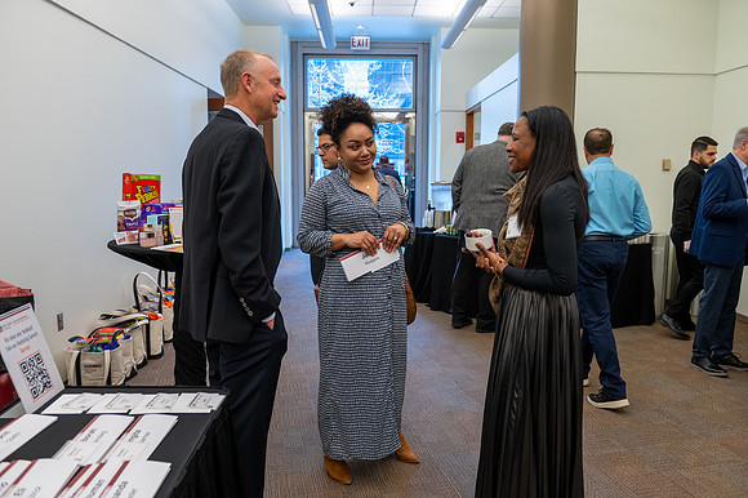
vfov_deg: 44.9
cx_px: 374
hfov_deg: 63.7
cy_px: 249
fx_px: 602
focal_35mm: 29
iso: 1250
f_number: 4
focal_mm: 29
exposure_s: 1/125
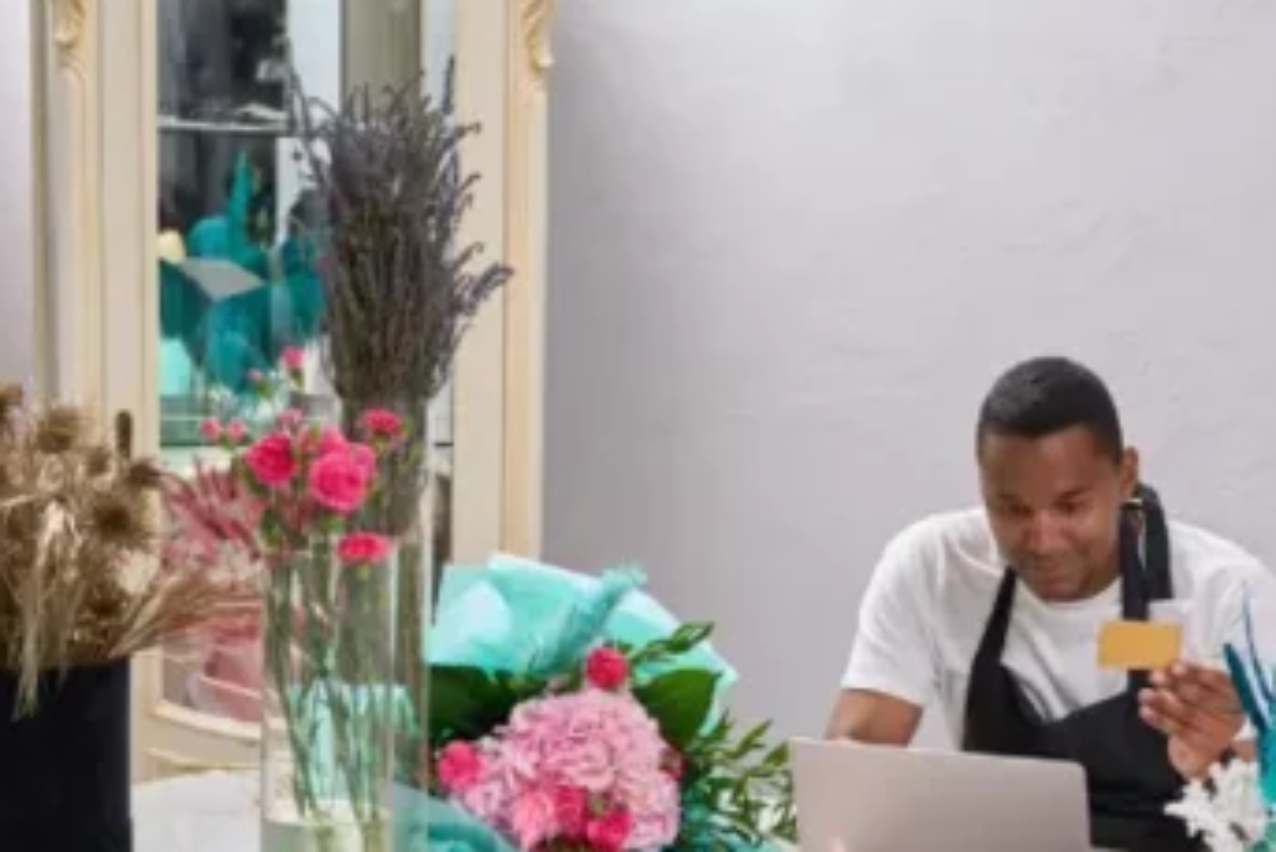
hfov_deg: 20.9
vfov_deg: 14.2
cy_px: 733
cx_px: 1094
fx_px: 3396
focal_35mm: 96
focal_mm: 42.8
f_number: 2.8
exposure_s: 1/250
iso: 200
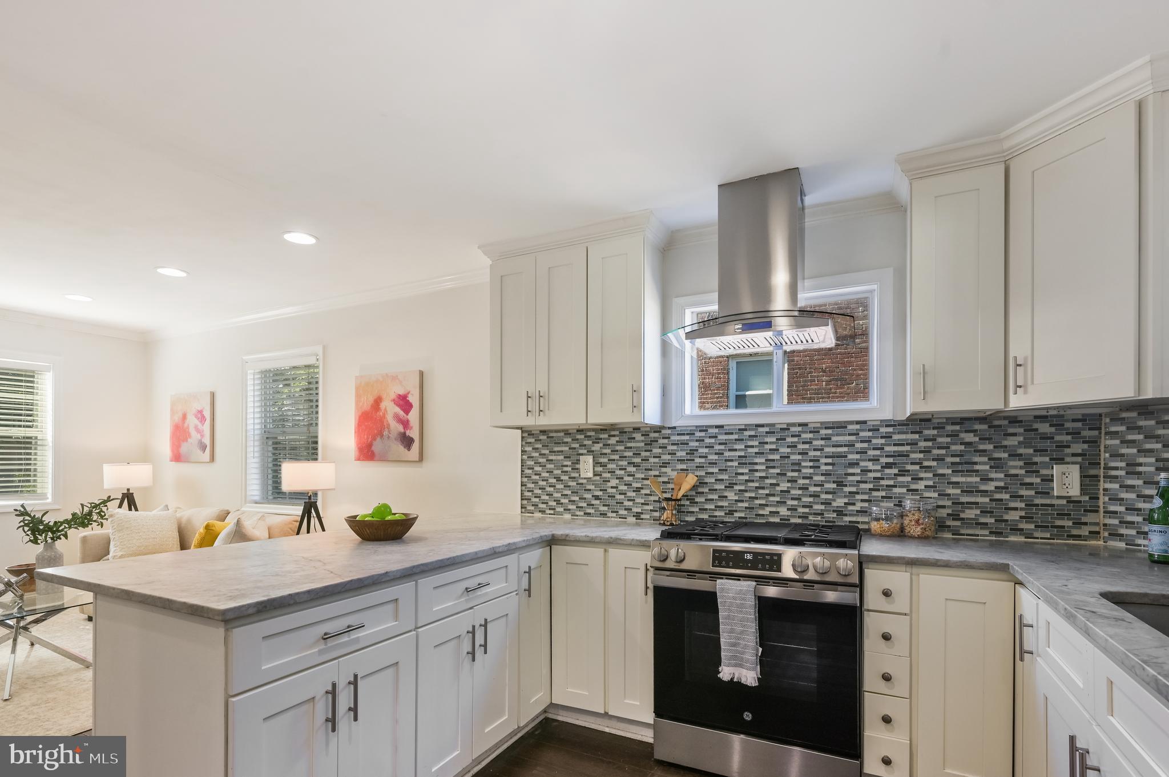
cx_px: 584
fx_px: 519
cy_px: 388
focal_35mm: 16
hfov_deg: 96.8
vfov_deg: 73.7
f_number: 8
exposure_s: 1/8
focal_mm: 16
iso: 200
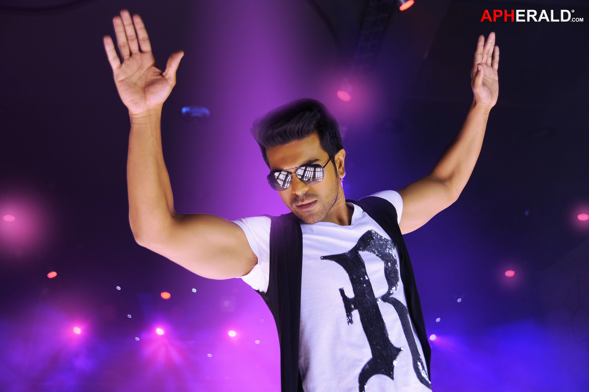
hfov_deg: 48.5
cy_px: 196
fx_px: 654
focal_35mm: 40
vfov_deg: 33.4
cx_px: 294
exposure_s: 1/100
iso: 500
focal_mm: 40
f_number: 3.3
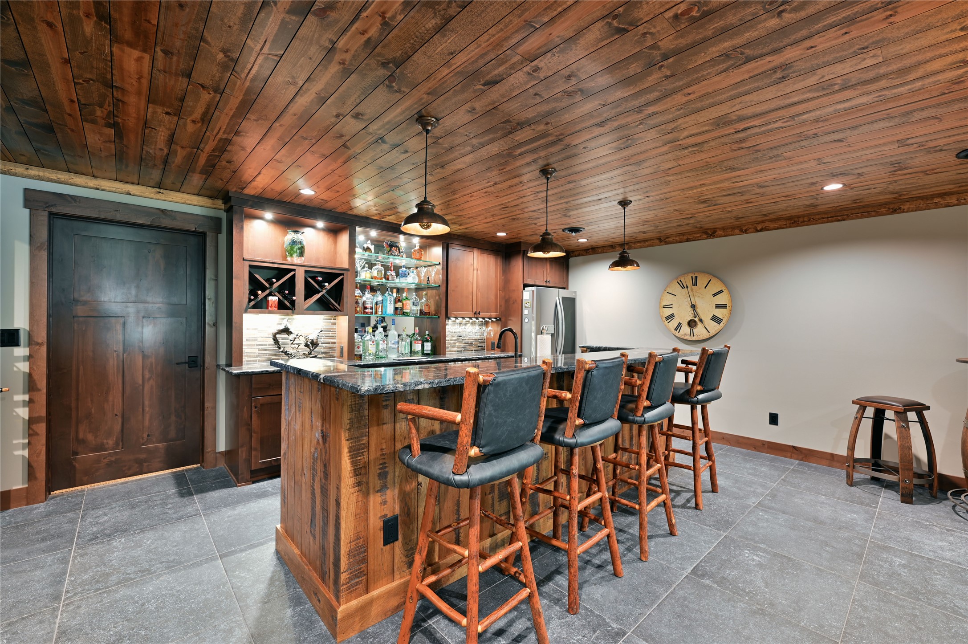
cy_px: 322
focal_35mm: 15
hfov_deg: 100.4
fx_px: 403
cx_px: 484
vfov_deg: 77.2
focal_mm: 15
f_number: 5.6
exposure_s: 1.3
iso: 100
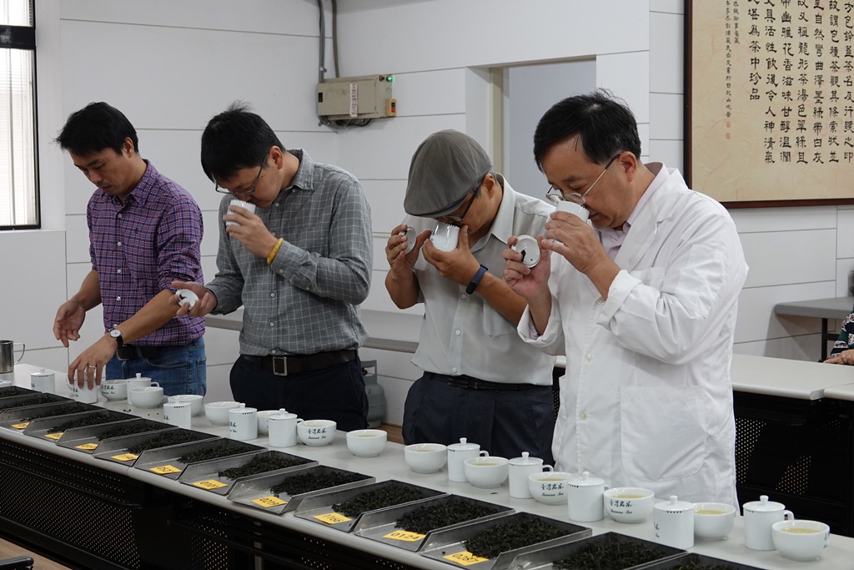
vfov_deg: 22.3
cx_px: 427
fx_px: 1447
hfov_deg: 32.9
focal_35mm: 61
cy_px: 285
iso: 640
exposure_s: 1/80
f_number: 3.5
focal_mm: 22.19
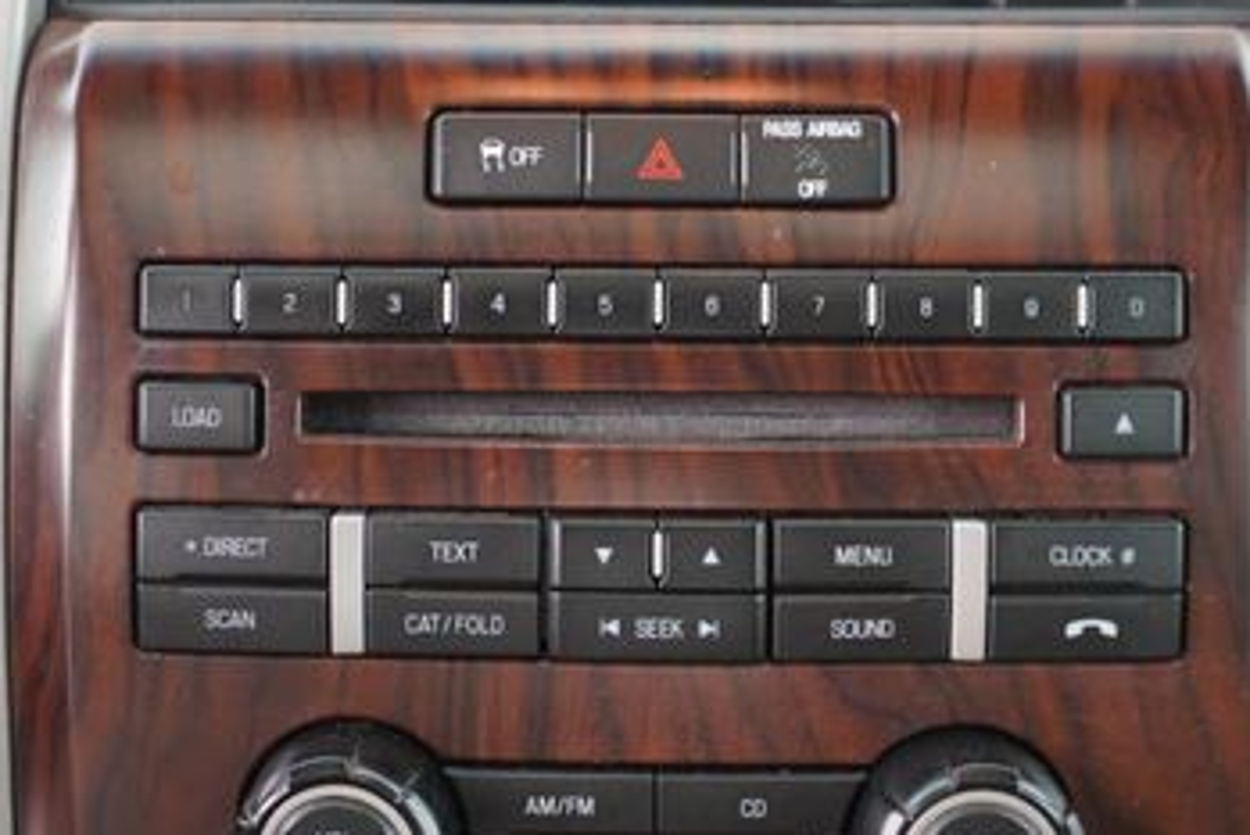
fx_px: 1528
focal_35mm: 44
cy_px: 355
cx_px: 566
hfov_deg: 44.4
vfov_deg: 30.5
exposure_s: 1/60
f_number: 3.5
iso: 800
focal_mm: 16
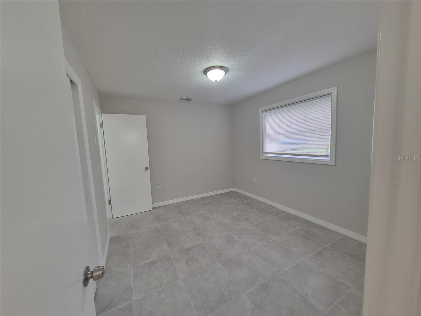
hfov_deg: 106.2
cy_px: 158
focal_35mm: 13
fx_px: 158
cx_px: 210
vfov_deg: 89.9
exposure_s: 1/60
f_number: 2.2
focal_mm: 1.74
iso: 50
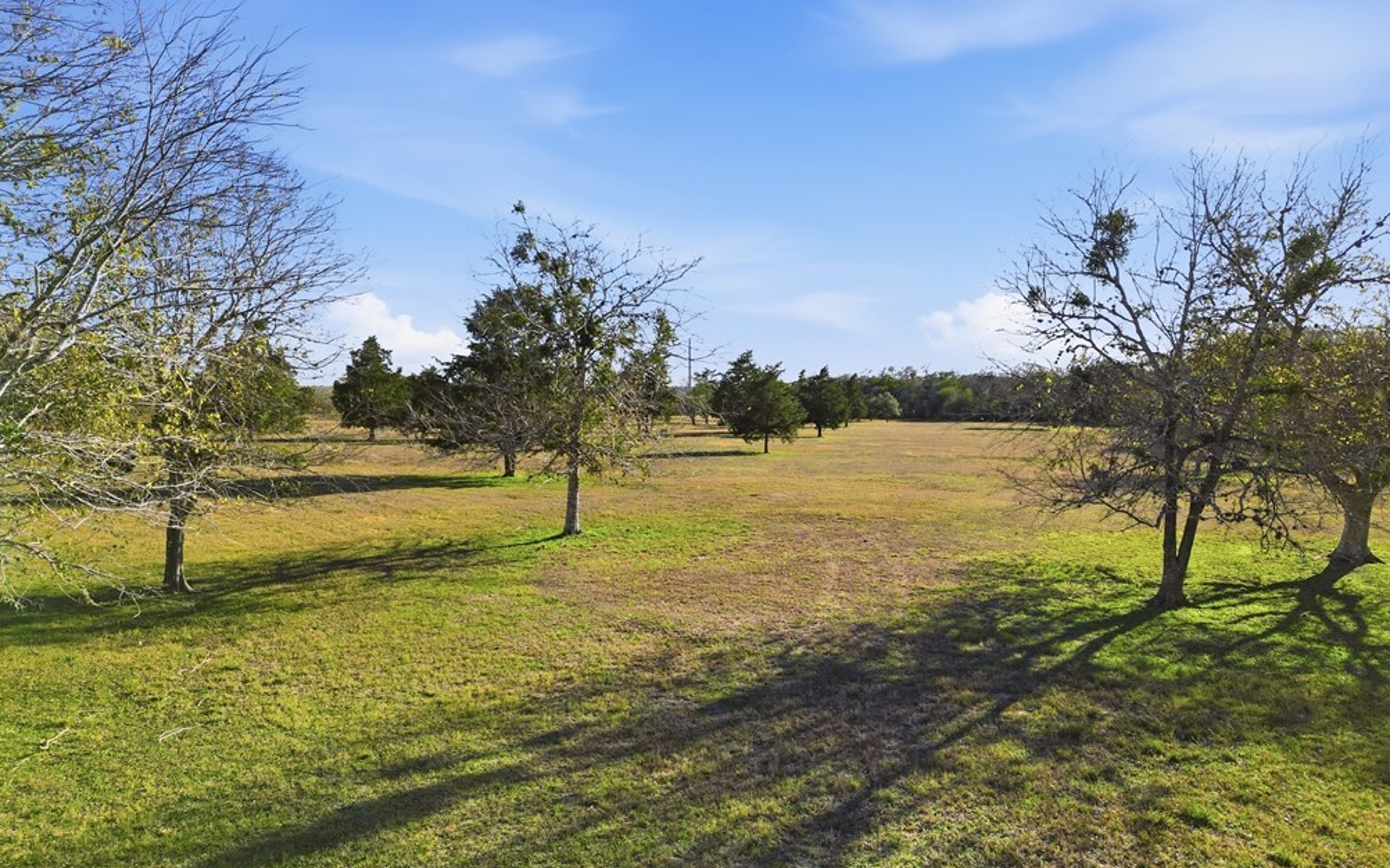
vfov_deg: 47.5
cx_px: 689
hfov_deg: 70.4
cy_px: 488
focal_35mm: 26
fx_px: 985
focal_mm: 6.7
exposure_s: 1/500
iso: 150
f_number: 1.7
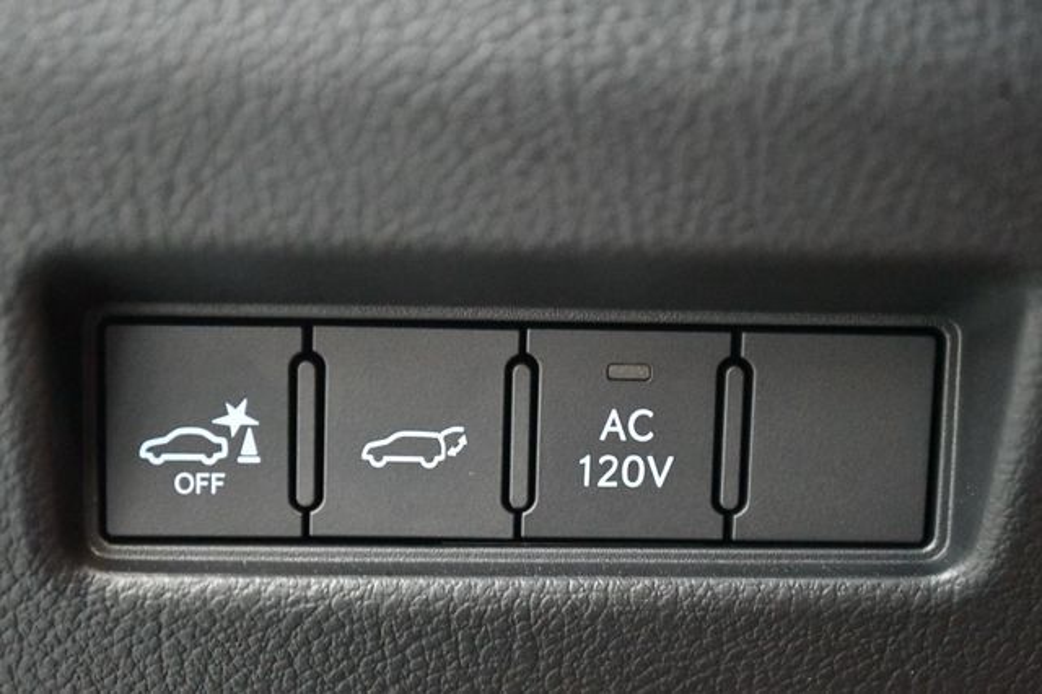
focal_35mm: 82
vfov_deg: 16.6
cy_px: 347
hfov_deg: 24.8
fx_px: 2372
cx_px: 521
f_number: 5.6
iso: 12800
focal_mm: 55
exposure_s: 1/25
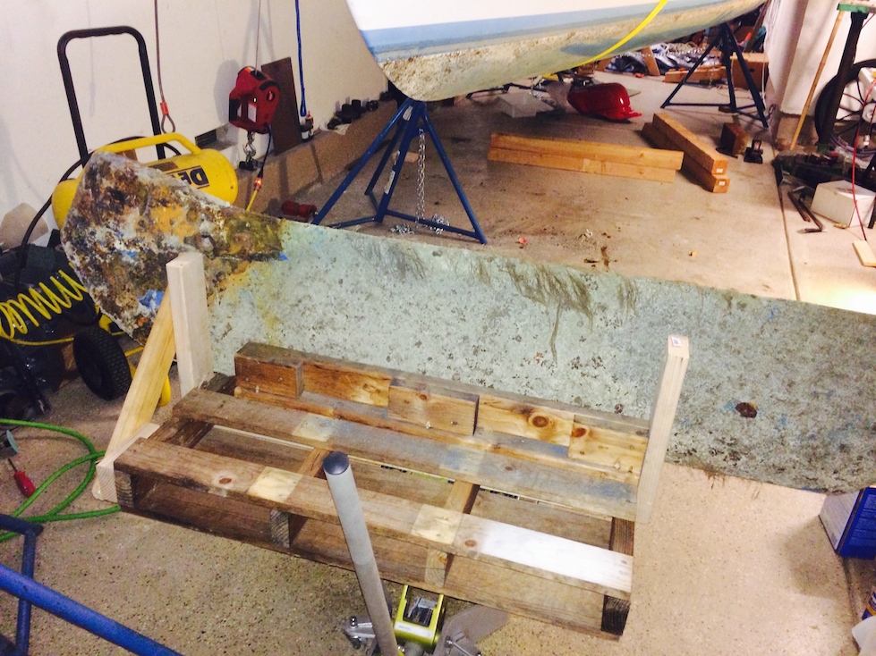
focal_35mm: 30
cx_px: 438
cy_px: 328
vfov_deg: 46.8
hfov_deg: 60.0
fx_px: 759
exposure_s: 1/16
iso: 250
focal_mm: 4.12
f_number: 2.2
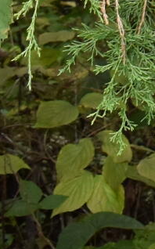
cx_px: 817
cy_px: -350
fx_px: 1762
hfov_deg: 4.3
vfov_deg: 7.5
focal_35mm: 260
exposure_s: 1/200
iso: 400
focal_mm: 18
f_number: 5
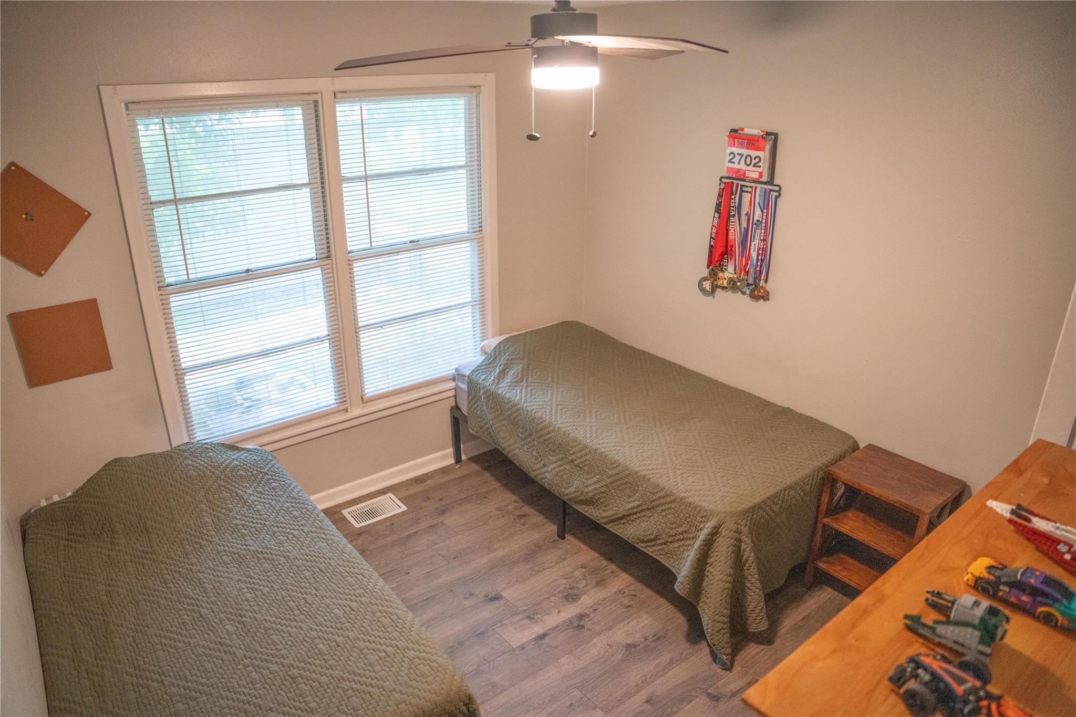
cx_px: 538
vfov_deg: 53.1
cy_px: 358
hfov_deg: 73.7
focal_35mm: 24
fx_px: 717
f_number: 2.8
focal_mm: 24
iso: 3200
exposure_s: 1/100
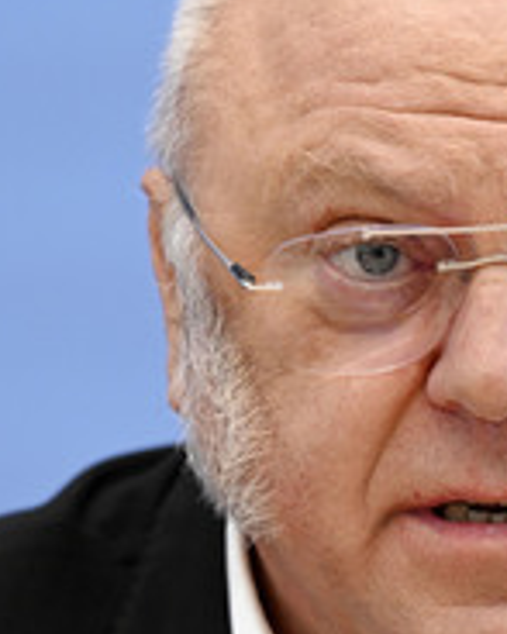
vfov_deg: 4.4
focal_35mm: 437
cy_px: 334
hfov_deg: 3.5
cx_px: 454
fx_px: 8203
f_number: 4.5
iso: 2500
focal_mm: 190
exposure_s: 1/640
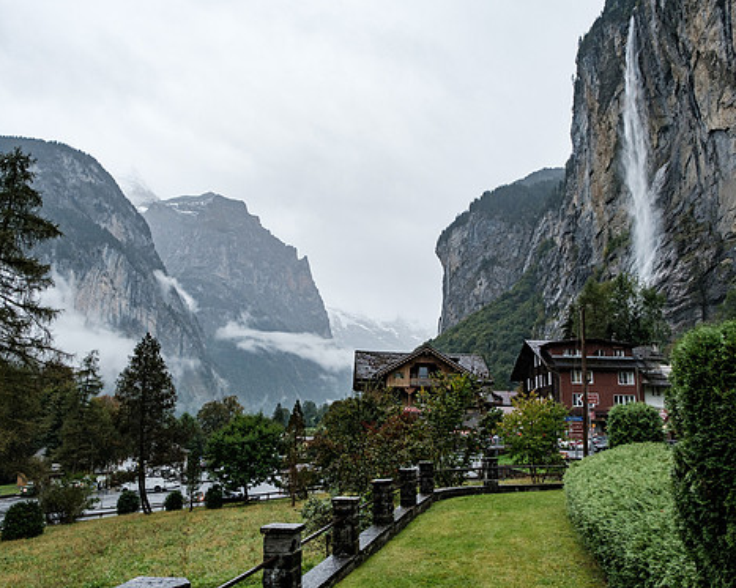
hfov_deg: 62.2
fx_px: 610
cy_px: 288
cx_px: 386
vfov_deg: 51.5
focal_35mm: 28
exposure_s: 1/350
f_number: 5
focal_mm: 16
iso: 320
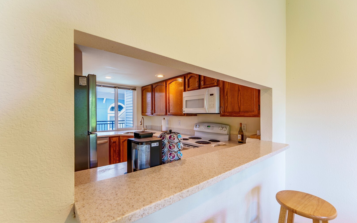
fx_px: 154
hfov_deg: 98.3
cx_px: 177
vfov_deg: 71.7
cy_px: 115
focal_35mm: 16
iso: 100
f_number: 8
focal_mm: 14.8
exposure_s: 1/15
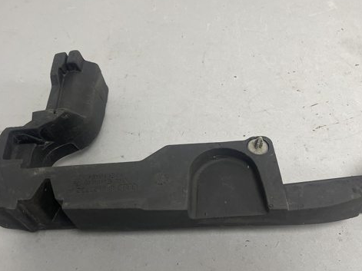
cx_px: 181
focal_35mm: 34
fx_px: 355
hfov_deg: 54.0
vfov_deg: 41.7
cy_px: 149
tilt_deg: -48.8
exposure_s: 1/100
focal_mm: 5.1
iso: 125
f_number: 1.6
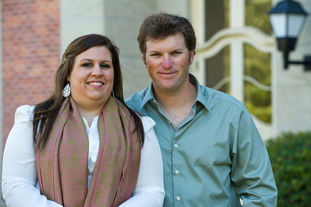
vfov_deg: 8.6
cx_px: 156
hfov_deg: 12.8
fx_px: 1381
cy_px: 104
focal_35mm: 160
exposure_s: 1/125
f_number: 5.6
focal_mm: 160
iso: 400
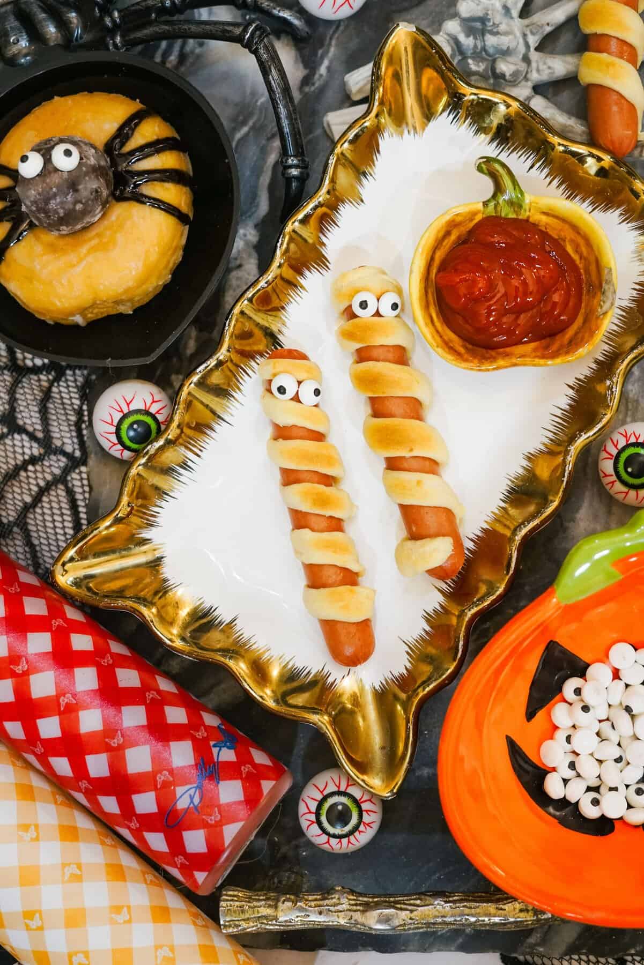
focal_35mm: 50
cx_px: 322
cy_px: 482
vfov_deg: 39.6
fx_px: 1341
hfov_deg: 27.0
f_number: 4
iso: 2500
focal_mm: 50
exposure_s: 1/60
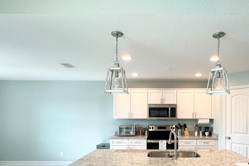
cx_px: 158
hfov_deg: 70.2
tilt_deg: -1.4
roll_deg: -0.2
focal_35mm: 25
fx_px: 173
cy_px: 116
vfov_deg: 50.0
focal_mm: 2.22
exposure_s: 1/120
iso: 125
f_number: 2.2
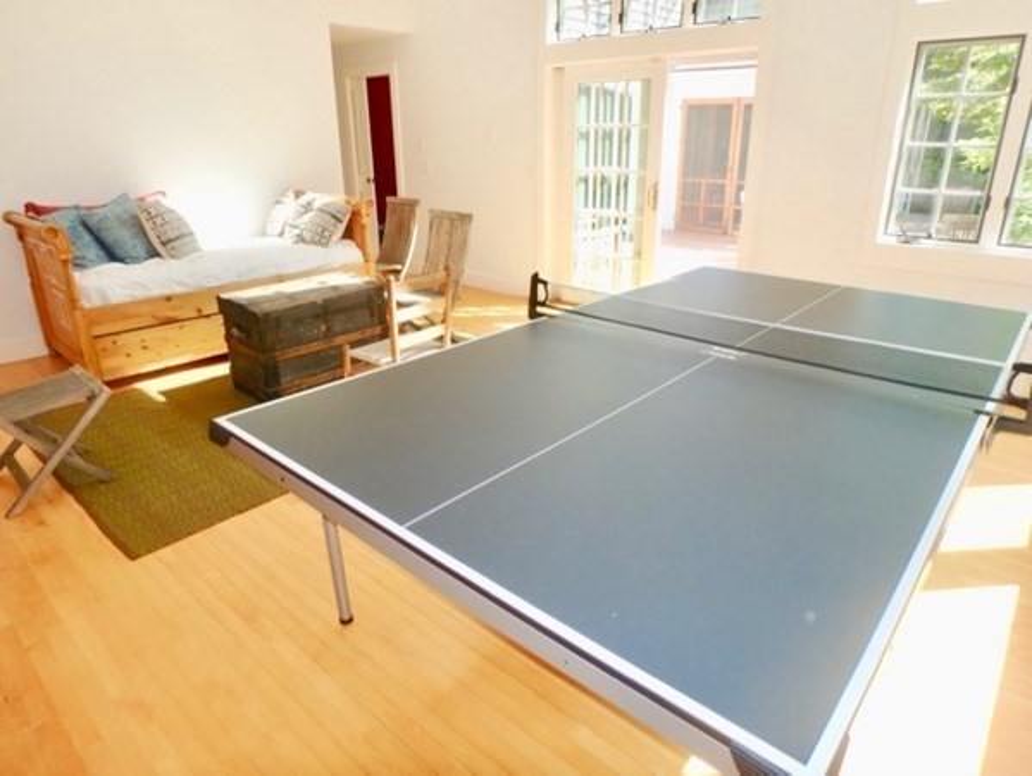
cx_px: 516
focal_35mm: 21
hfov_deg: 79.0
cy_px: 388
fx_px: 626
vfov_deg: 63.5
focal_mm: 3.7
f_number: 3.5
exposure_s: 1/80
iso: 125
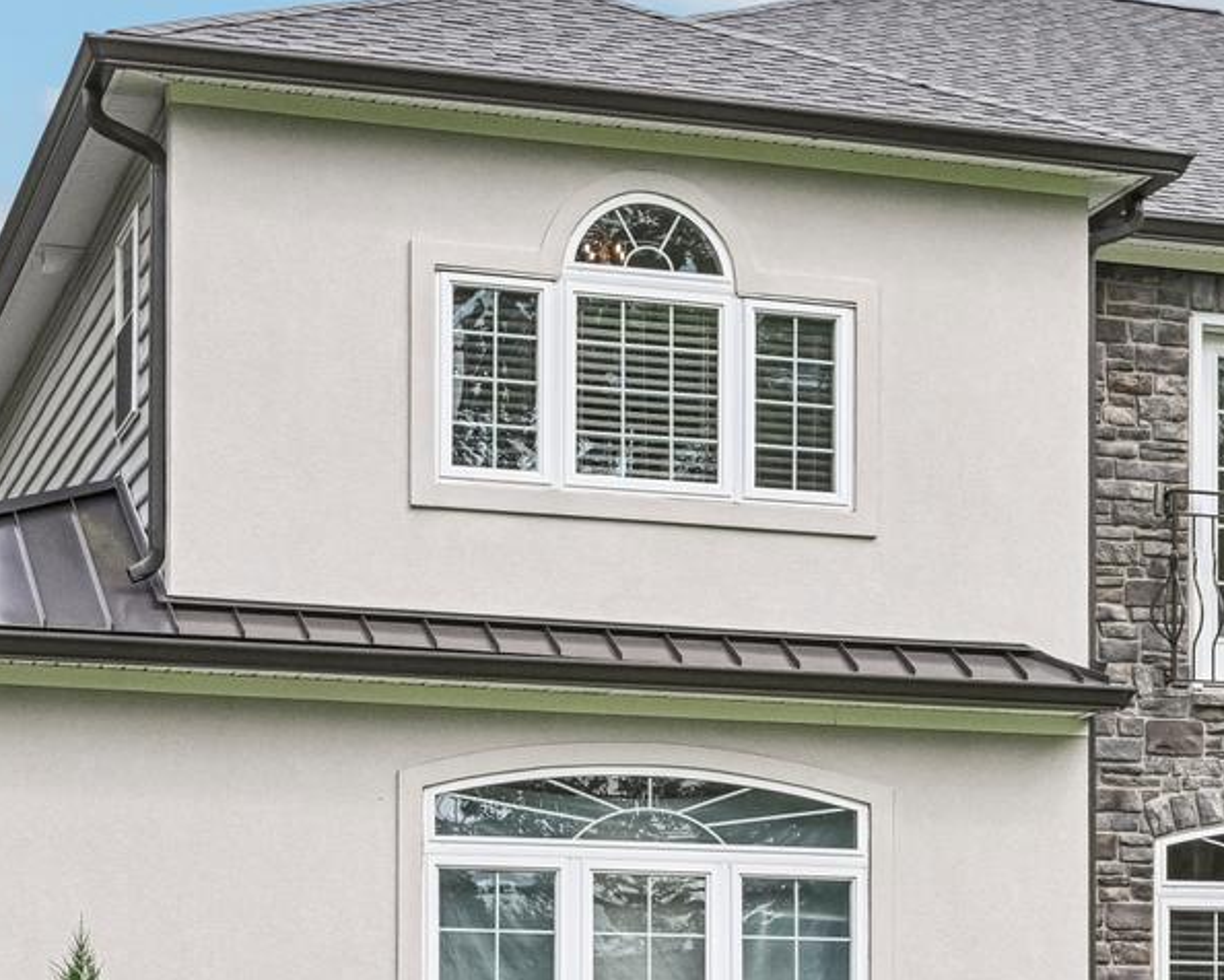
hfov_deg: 19.2
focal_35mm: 97
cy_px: 610
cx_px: 1199
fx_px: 3516
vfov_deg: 15.9
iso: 800
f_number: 8
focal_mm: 30
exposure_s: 1/1250
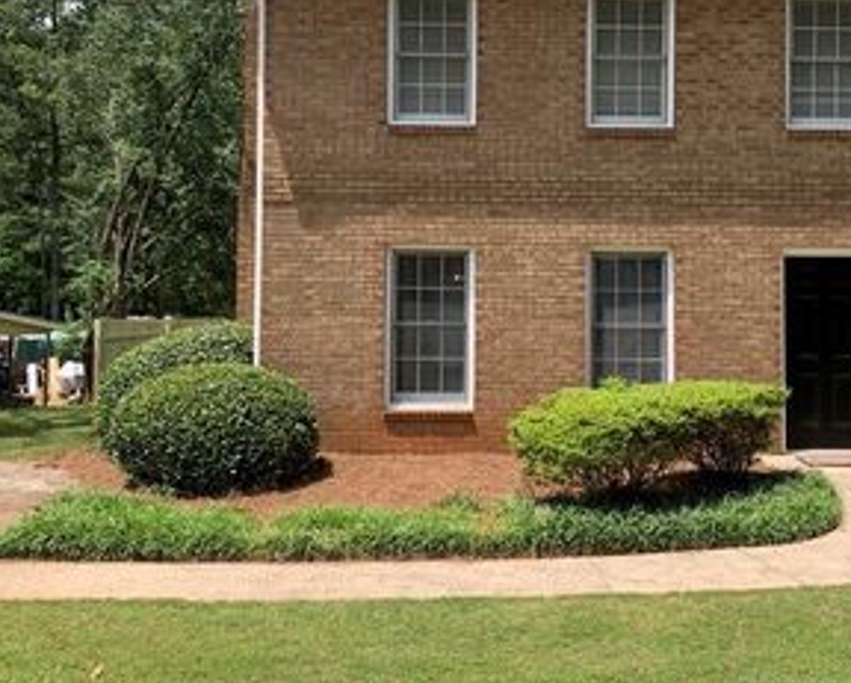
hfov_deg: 41.7
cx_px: 517
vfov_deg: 33.9
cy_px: 235
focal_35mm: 44
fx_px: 1109
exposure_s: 1/1282
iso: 25
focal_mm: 4.25
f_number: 1.8
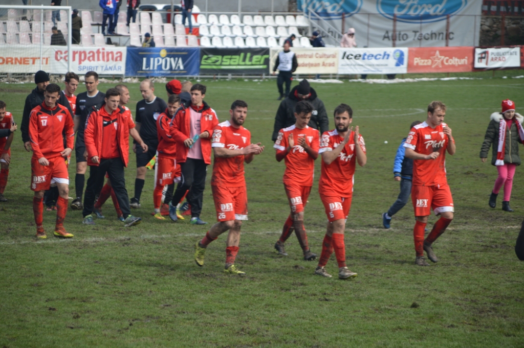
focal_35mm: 202
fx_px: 2945
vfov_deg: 6.8
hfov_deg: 10.2
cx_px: 262
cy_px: 174
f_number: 6.3
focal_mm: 135
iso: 100
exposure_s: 1/160
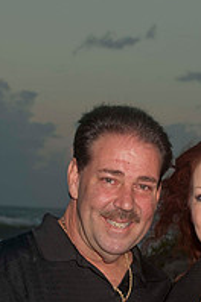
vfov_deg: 12.4
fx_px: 1370
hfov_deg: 8.4
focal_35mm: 163
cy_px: 320
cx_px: 174
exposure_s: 1/30
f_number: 8
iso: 100
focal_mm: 48
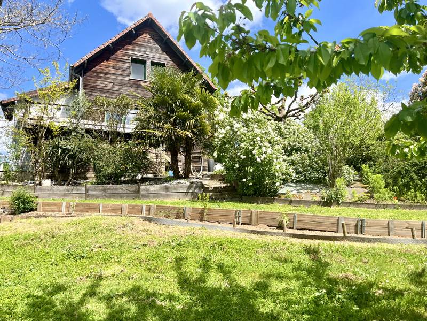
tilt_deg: +14.1
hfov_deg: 67.3
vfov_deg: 53.1
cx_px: 214
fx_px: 321
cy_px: 160
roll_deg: +1.8
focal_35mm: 26
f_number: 1.6
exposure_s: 1/2222
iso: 50
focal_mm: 5.1
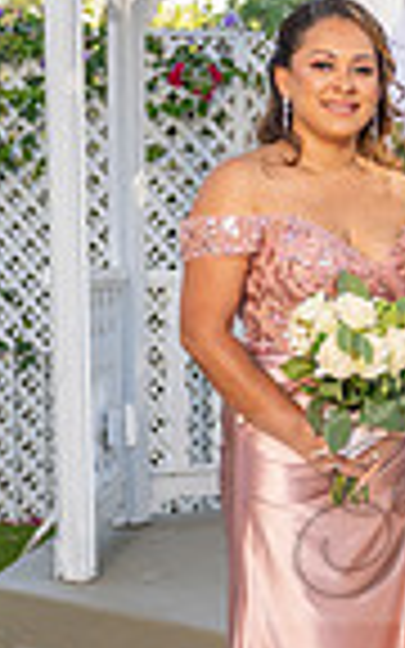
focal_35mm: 124
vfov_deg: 16.7
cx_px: 658
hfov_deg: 10.1
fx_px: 2190
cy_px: 518
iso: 250
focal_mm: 26
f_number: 4.5
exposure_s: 1/200
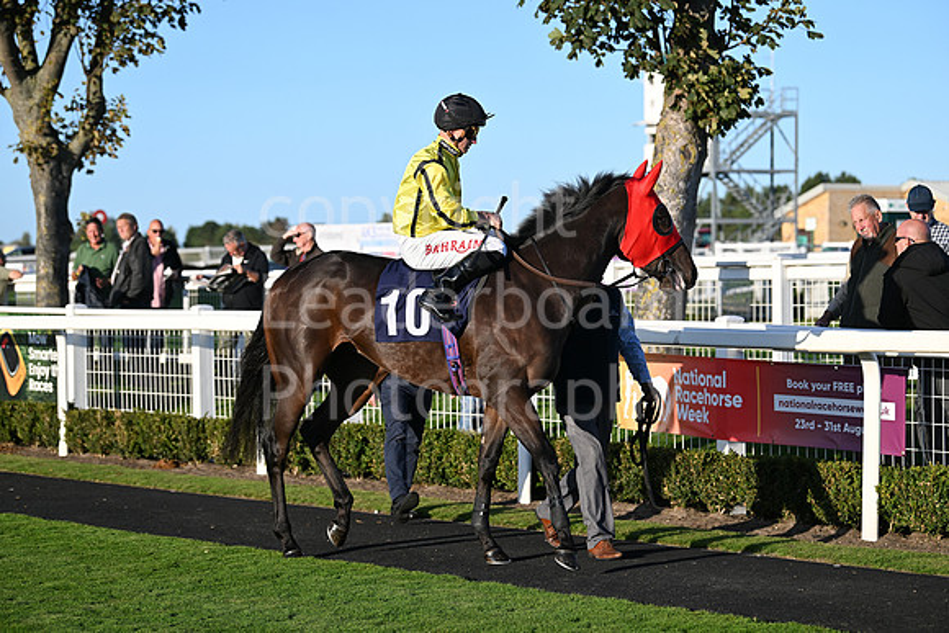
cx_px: 474
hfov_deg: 20.8
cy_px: 316
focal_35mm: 98
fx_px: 2584
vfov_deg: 14.0
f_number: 4
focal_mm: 98
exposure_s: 1/3200
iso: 400
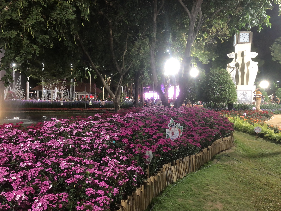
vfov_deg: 49.7
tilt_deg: -1.7
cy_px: 106
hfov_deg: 63.4
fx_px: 227
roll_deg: +0.5
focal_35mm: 28
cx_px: 140
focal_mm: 4
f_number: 1.8
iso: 100
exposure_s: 1/14
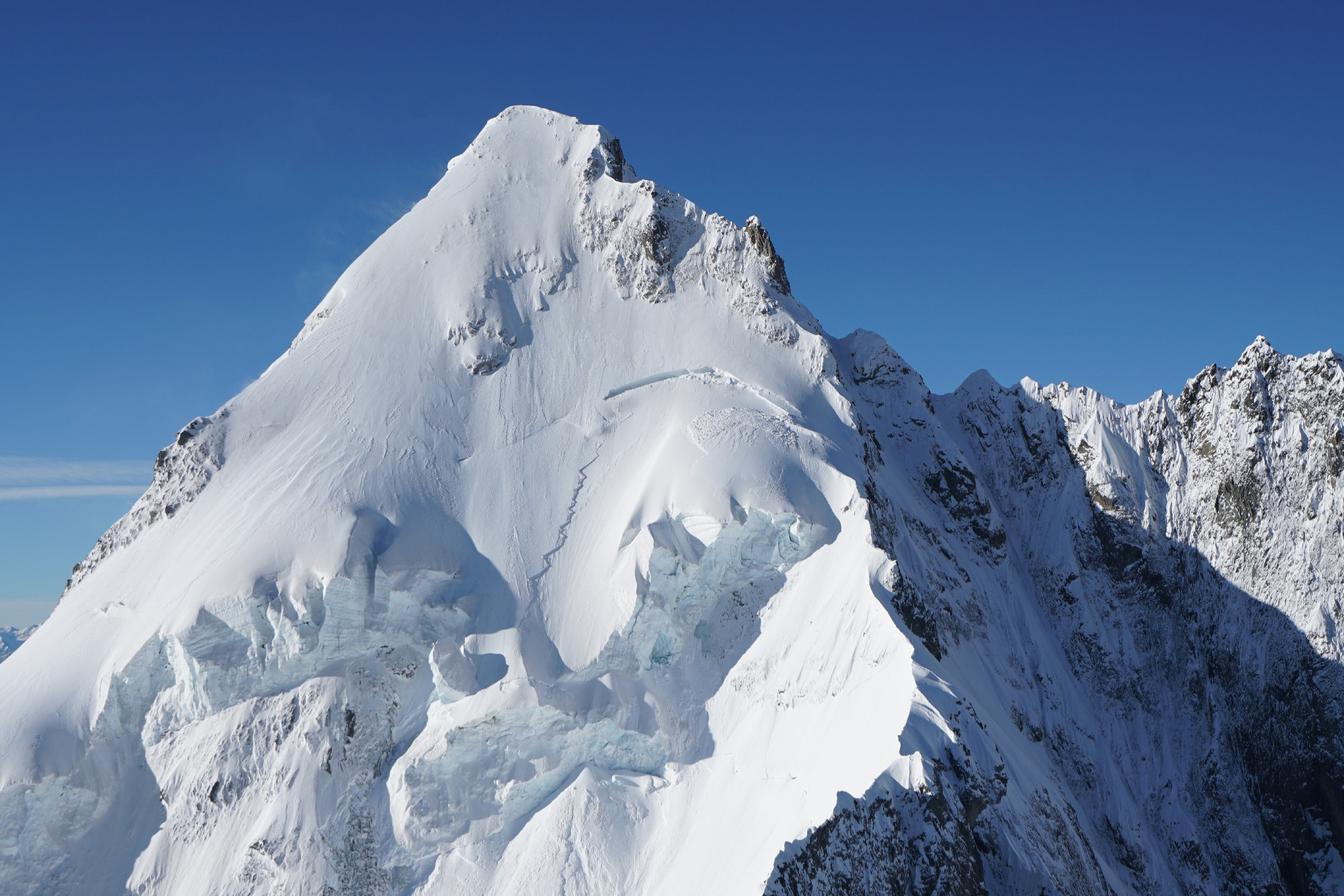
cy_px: 448
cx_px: 672
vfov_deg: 37.9
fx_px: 1307
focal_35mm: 35
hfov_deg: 54.4
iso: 100
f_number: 8
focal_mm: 35
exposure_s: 1/500
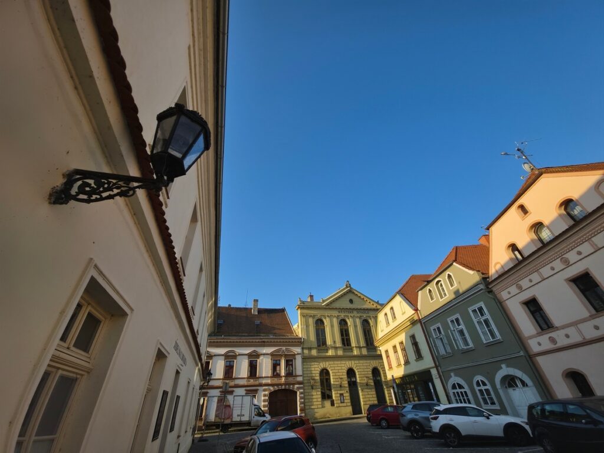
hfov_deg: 106.2
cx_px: 302
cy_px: 226
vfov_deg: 89.9
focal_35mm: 13
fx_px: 227
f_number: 1.9
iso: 16
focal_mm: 2.2
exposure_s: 1/594
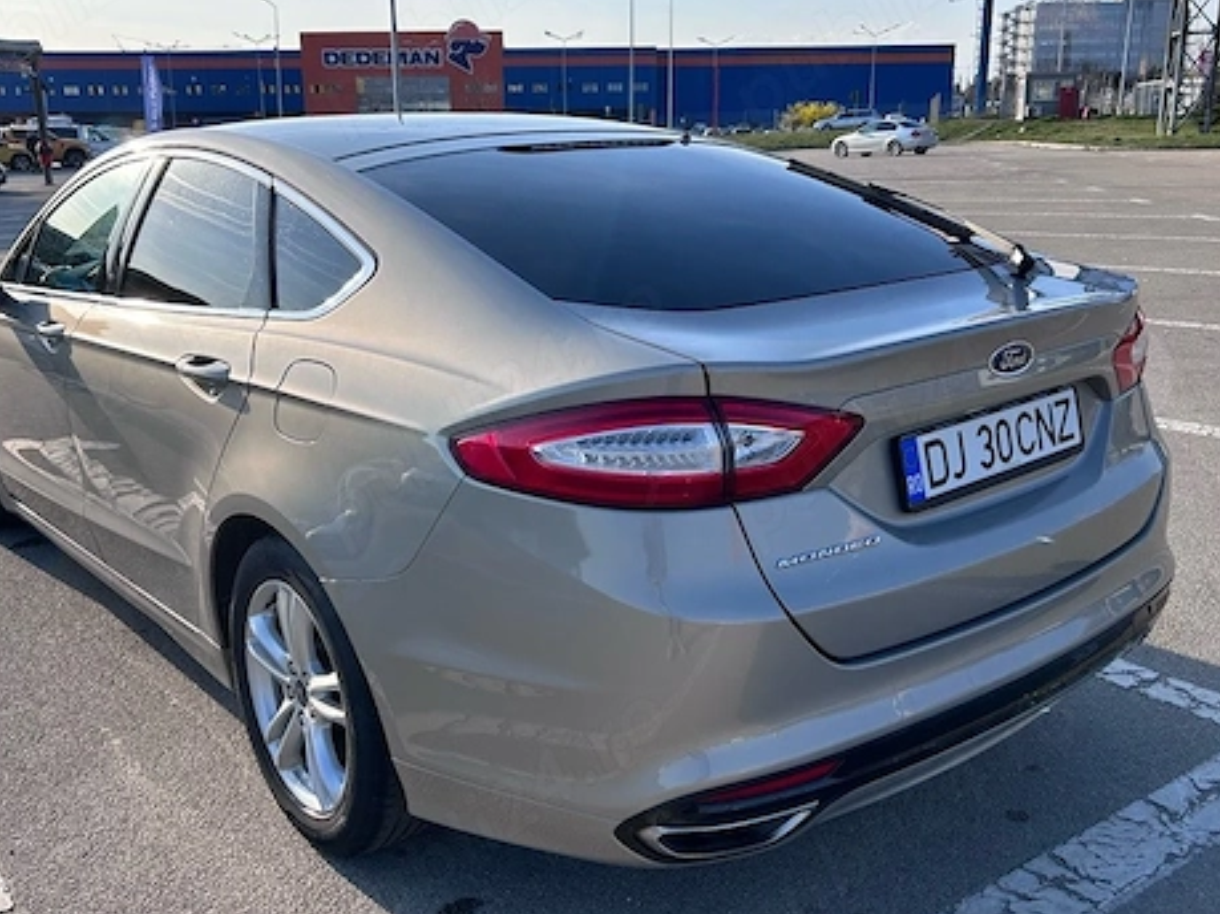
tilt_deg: -14.4
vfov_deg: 41.7
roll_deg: +0.4
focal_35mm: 34
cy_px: 422
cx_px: 598
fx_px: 1198
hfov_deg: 54.0
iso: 50
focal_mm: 5.7
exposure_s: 1/2457
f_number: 1.5
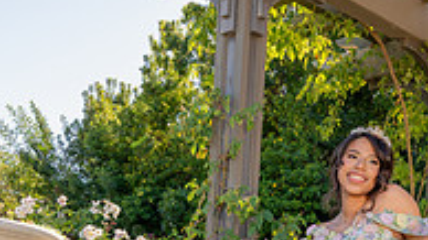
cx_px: 179
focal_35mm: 75
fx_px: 851
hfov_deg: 28.2
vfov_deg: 14.9
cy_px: 358
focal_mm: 24
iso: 200
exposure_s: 1/200
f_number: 7.1
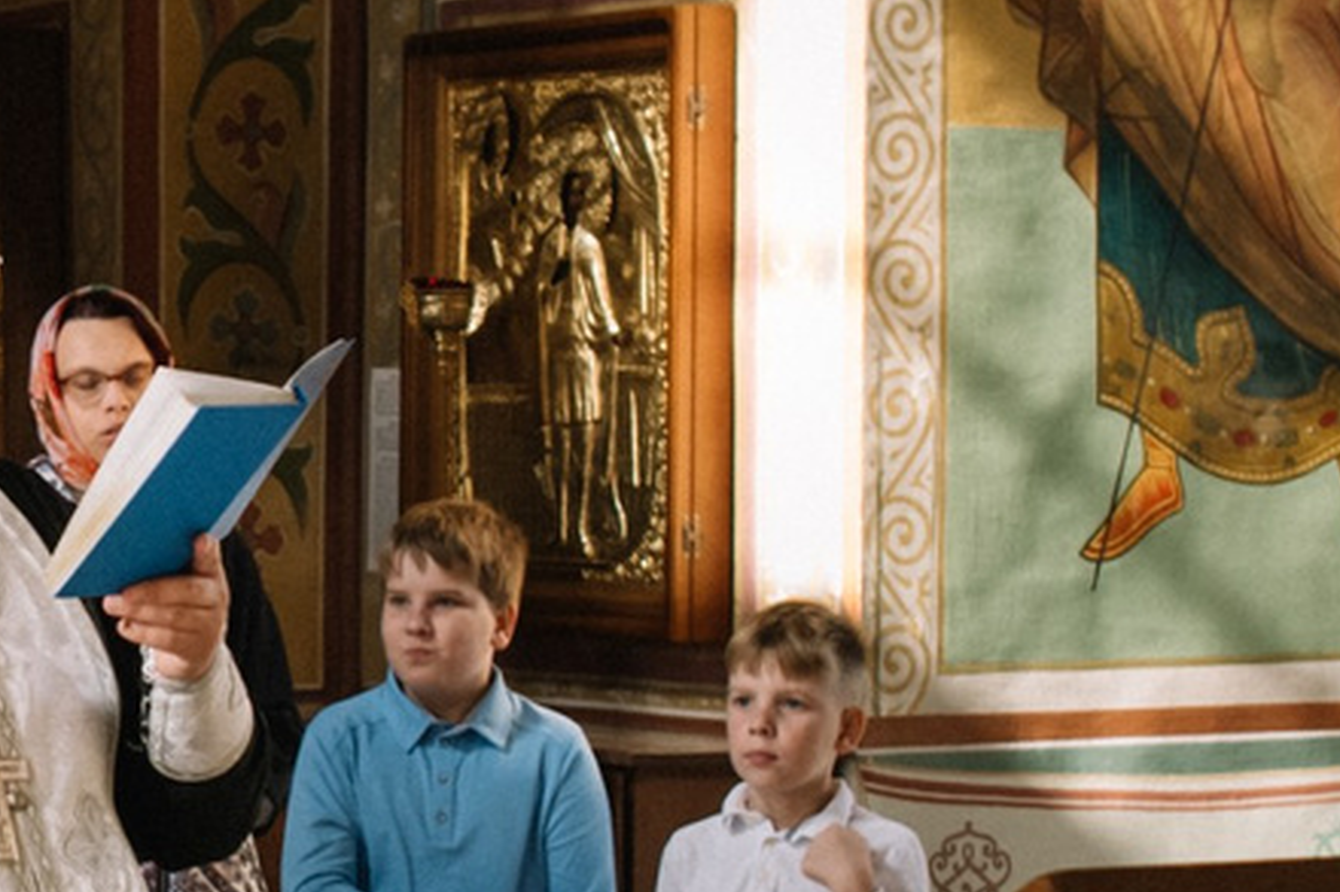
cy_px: 635
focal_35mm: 140
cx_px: -164
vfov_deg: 9.8
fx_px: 5209
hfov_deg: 14.3
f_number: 3.2
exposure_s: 1/320
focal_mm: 24
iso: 800
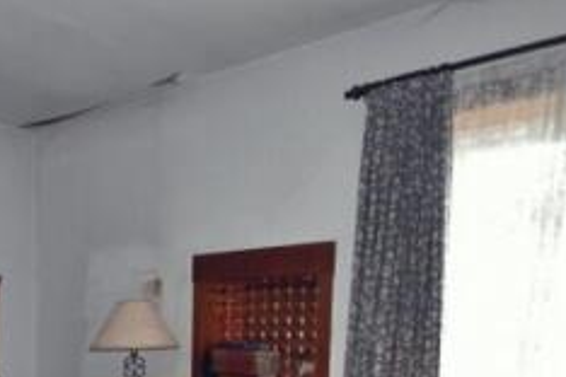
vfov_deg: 30.0
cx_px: 108
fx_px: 660
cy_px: 366
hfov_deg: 44.0
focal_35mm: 42
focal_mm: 10
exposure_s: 1/125
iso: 1250
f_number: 3.5
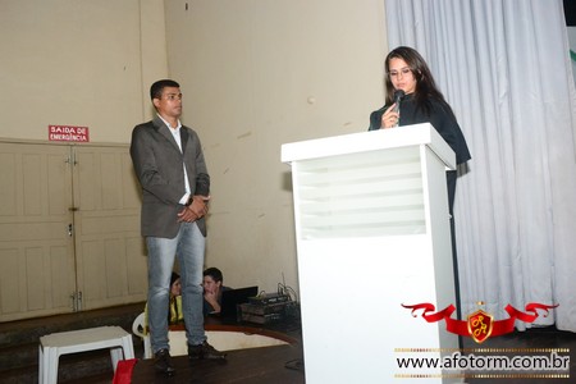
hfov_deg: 57.2
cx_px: 288
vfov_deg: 40.0
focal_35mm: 33
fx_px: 528
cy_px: 192
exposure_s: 1/80
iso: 3200
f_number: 5.6
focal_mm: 22
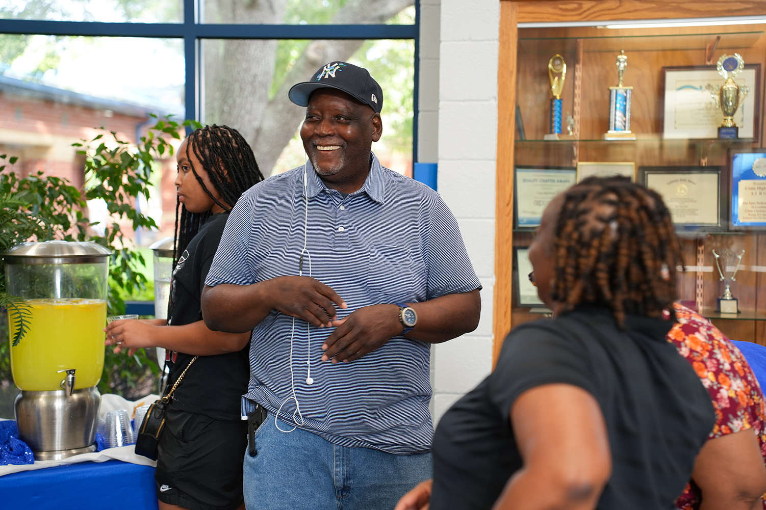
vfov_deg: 20.0
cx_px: 383
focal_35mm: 68
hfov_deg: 29.7
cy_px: 255
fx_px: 1447
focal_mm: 68
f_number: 3.5
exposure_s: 1/80
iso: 500
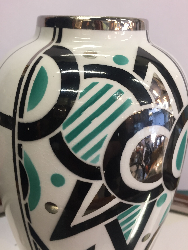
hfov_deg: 46.8
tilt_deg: -22.0
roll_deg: -2.0
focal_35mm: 30
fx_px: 217
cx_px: 92
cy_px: 122
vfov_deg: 60.0
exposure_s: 1/33
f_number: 2.2
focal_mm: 4.15
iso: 80
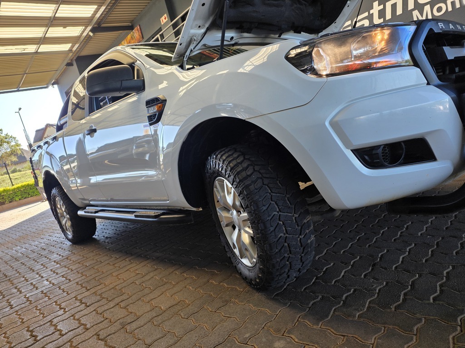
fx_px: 309
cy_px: 174
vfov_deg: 58.9
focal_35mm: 23
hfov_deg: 73.9
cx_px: 232
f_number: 1.7
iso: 40
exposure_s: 1/180
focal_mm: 6.25
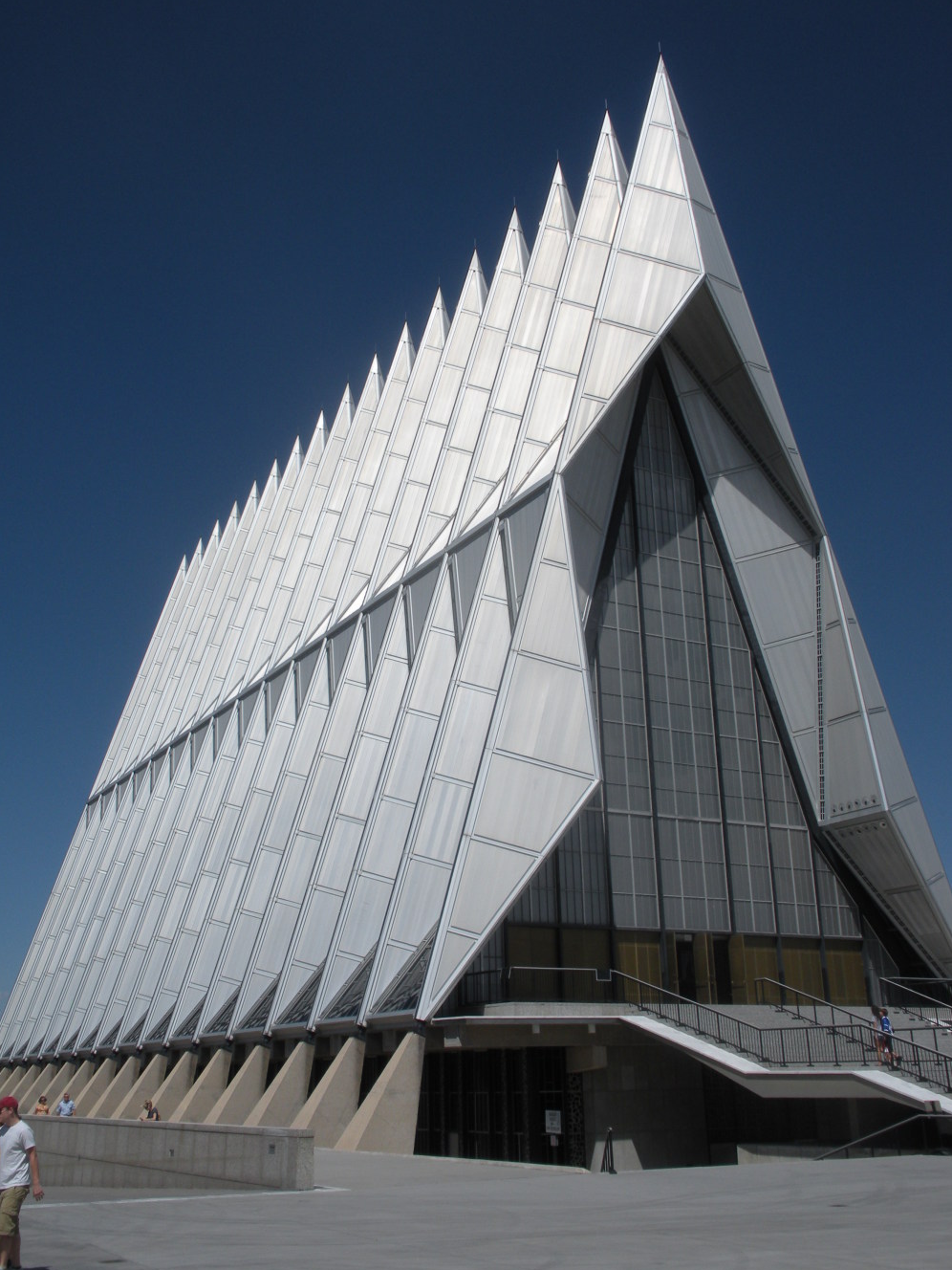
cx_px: 465
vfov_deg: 50.1
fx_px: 1357
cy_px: 628
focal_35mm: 37
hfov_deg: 38.7
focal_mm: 6.3
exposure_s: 1/790
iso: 64
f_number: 5.6
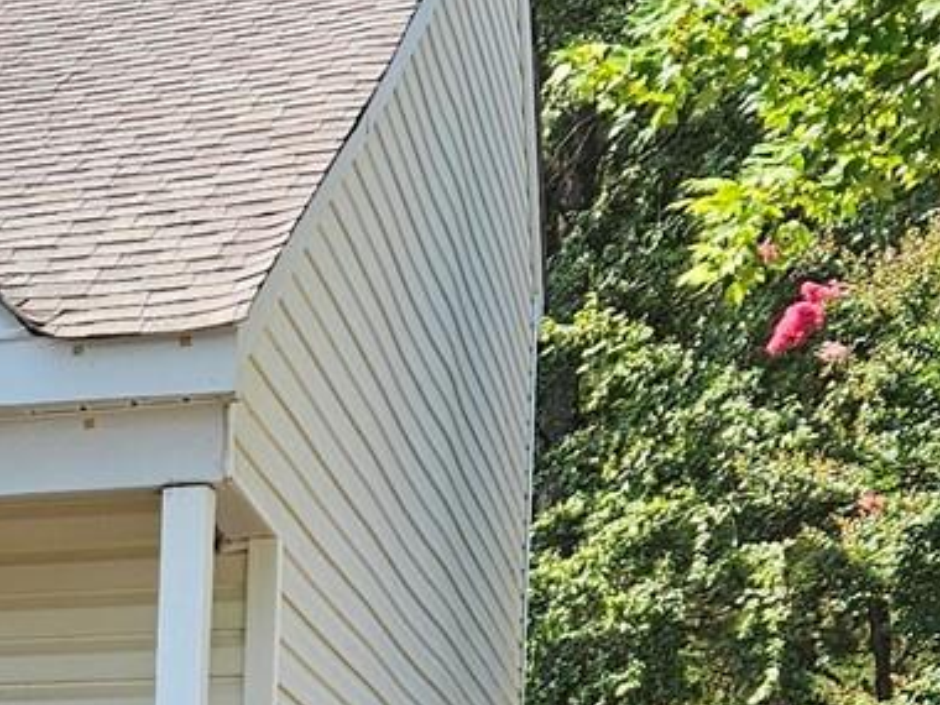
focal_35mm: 124
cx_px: -480
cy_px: 1163
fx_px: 3367
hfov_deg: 14.8
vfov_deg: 11.3
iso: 25
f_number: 1.8
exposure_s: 1/395
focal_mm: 5.4
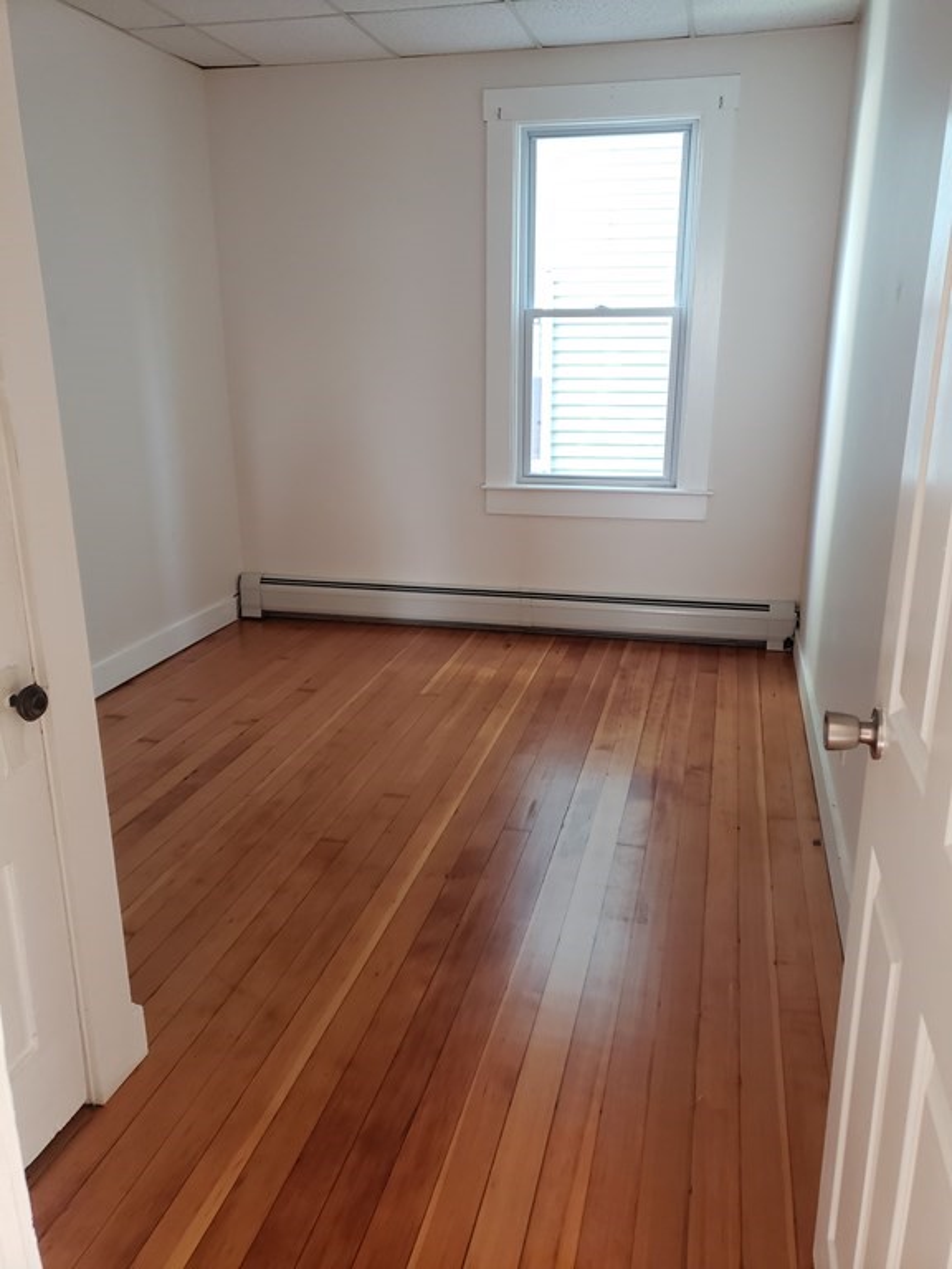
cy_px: 634
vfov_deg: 67.3
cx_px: 476
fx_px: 953
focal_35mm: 26
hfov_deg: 53.1
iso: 320
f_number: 1.5
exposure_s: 1/60
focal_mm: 4.3
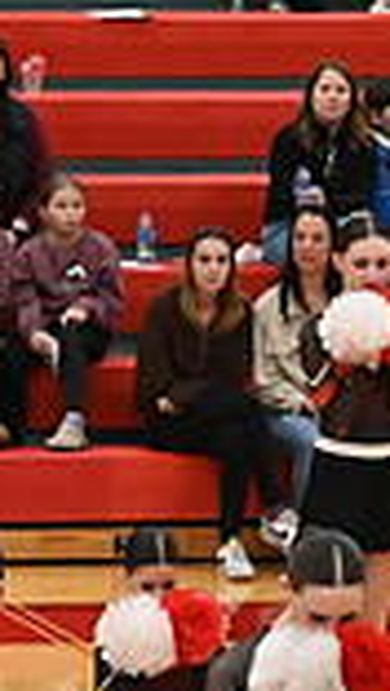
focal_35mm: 409
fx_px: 7503
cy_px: 800
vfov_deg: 5.3
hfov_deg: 2.9
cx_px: -776
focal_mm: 70
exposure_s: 1/400
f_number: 4
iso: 8000
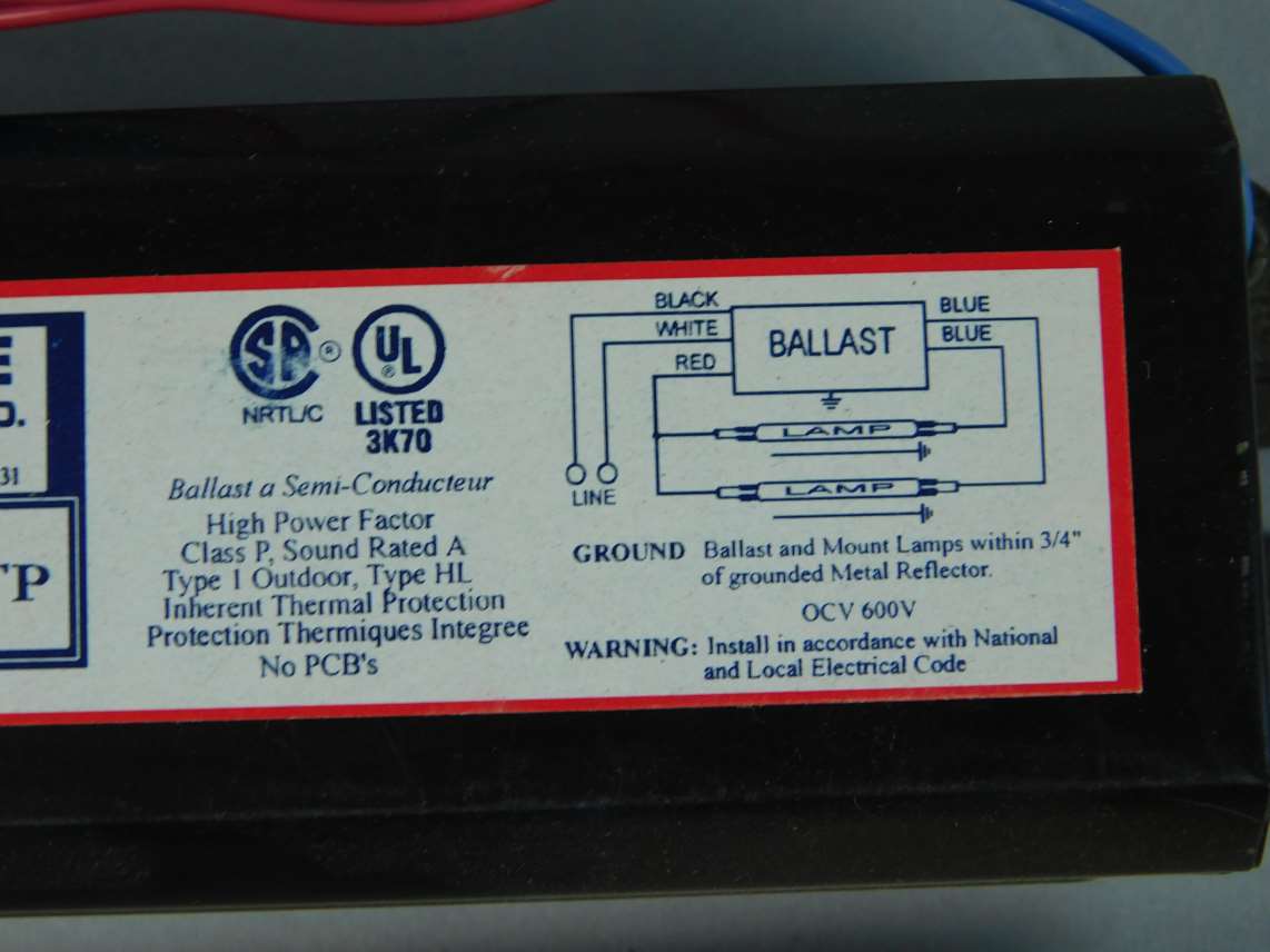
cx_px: 635
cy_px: 476
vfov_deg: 24.8
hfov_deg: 32.7
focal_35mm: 59
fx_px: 2164
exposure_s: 1/40
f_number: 4
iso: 125
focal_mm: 10.4
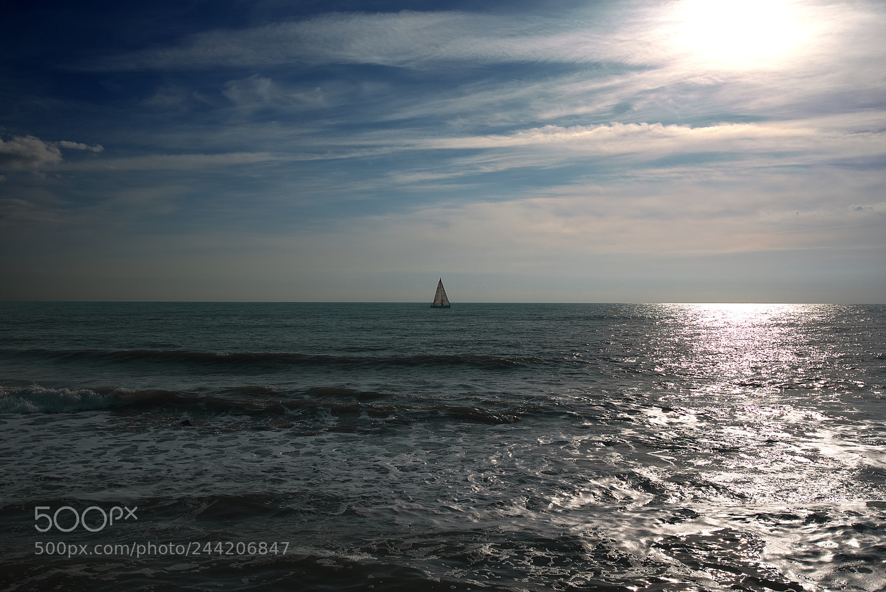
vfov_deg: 37.9
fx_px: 862
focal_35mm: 35
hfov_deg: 54.4
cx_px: 443
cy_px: 296
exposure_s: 1/1600
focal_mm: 35
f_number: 7.1
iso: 100
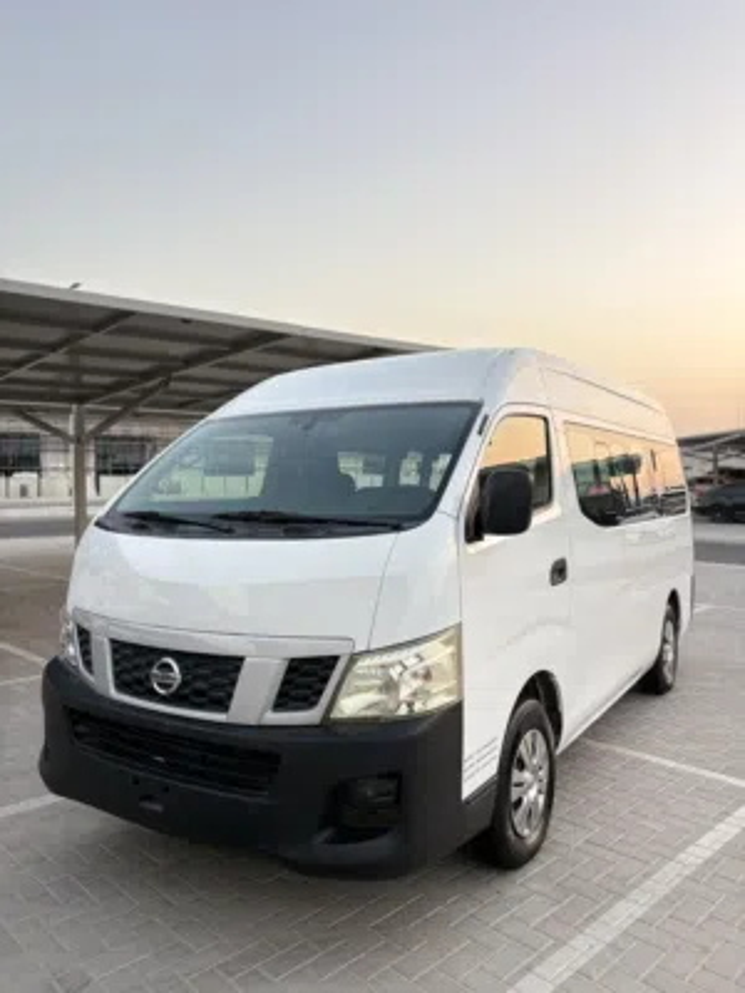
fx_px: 746
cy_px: 496
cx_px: 372
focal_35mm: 26
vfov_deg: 67.3
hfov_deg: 53.1
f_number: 1.6
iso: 50
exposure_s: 1/121
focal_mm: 5.96
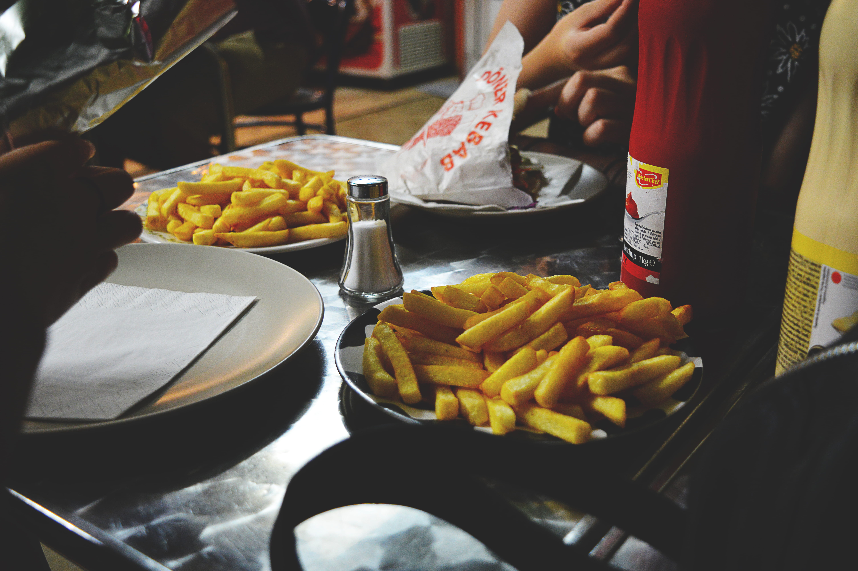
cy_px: 286
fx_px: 929
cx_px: 429
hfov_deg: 49.6
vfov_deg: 34.1
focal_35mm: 39
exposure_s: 1/30
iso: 800
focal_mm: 26
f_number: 4
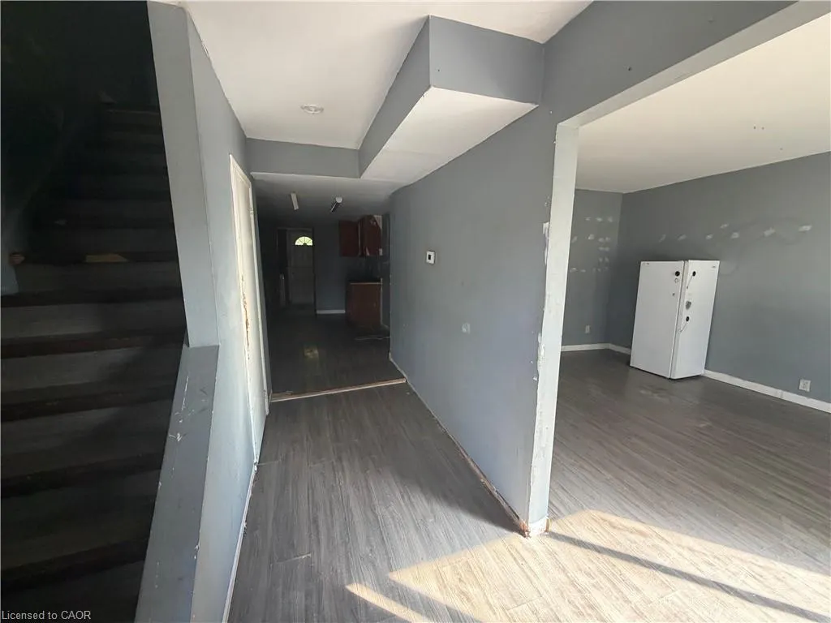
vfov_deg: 85.7
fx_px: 336
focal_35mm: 14
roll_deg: -0.9
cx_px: 416
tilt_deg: -8.6
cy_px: 312
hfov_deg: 102.1
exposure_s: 1/121
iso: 320
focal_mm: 2.22
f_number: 2.2
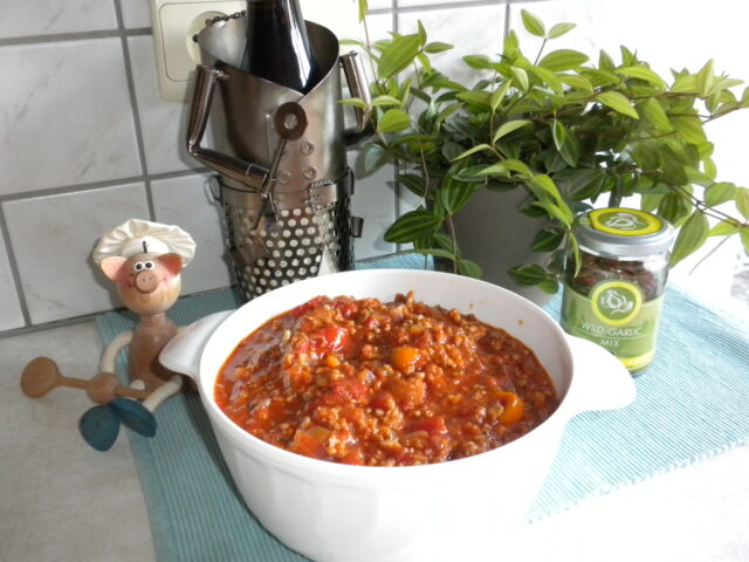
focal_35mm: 37
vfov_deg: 38.7
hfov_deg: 50.1
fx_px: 801
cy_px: 281
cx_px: 374
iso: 400
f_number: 3.5
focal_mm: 6.6
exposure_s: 1/32
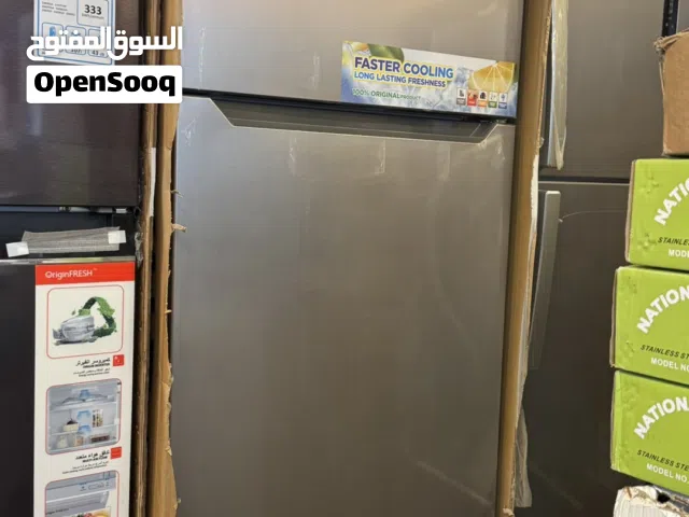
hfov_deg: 71.6
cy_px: 258
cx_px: 344
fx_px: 478
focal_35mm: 24
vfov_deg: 56.8
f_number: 1.78
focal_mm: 6.76
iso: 320
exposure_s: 1/60
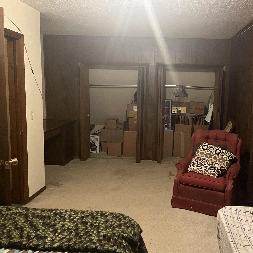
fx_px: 256
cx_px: 164
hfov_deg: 51.8
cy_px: 126
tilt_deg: -3.6
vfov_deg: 52.5
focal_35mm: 31
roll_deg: -0.2
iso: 640
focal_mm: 5.1
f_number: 1.6
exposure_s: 1/30
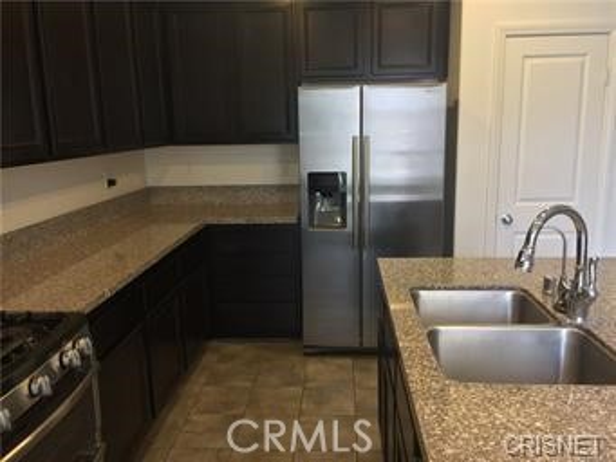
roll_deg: +0.2
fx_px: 516
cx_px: 308
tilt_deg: -11.5
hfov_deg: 61.6
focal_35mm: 29
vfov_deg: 48.3
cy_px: 231
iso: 64
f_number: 2.2
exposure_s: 1/30
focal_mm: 4.15
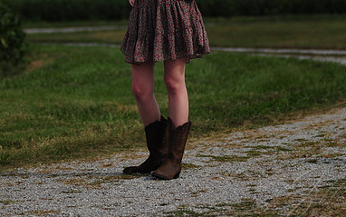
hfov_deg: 9.8
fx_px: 2009
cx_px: 173
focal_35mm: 213
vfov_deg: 6.1
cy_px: -32
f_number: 2.8
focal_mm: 92
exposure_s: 1/1600
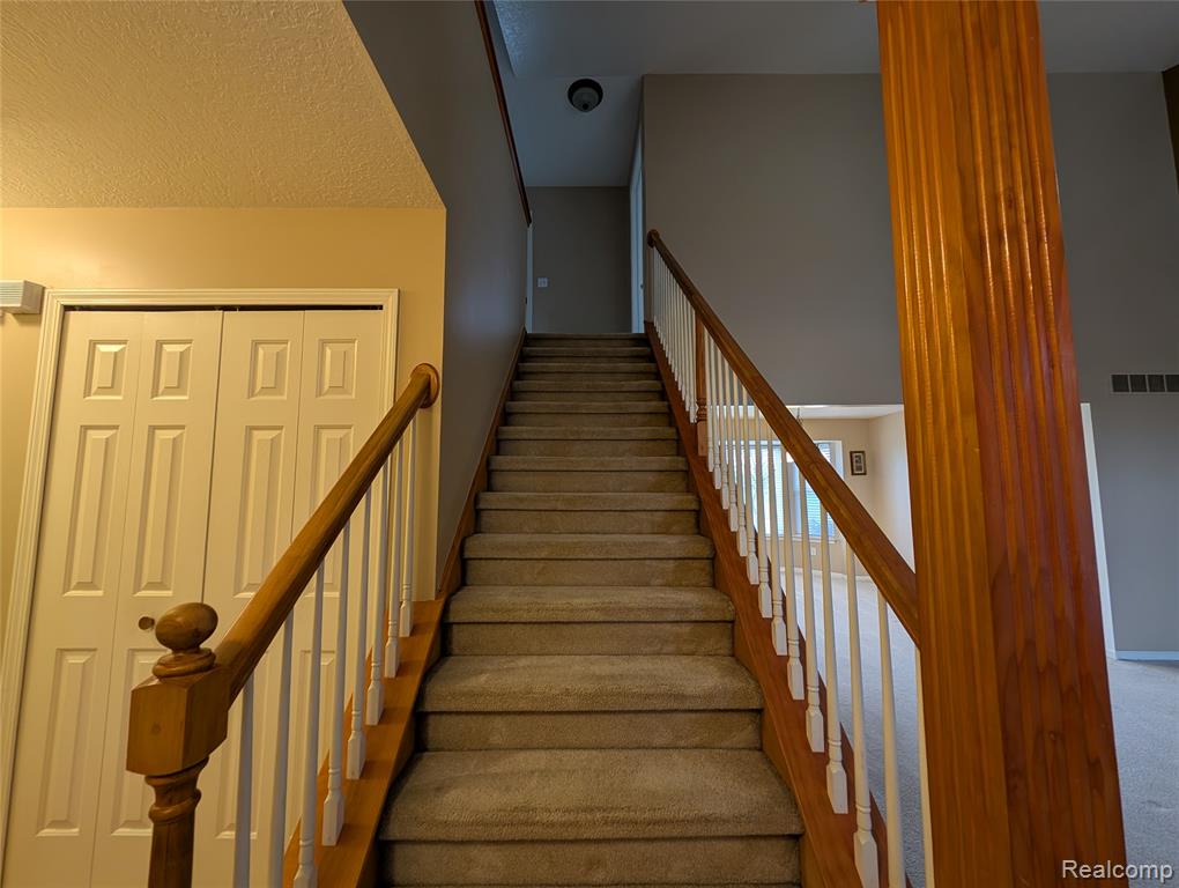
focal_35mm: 12
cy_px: 444
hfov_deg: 110.5
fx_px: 409
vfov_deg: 94.6
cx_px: 590
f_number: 1.95
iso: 81
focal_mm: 2.23
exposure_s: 1/24
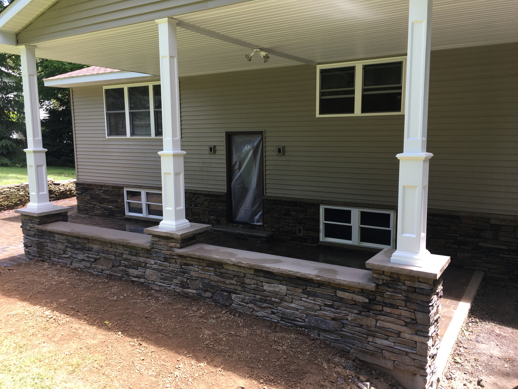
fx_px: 434
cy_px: 194
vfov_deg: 48.2
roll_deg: -0.1
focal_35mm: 29
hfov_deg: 61.7
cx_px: 259
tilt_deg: -7.1
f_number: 2.2
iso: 25
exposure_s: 1/150
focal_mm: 4.15
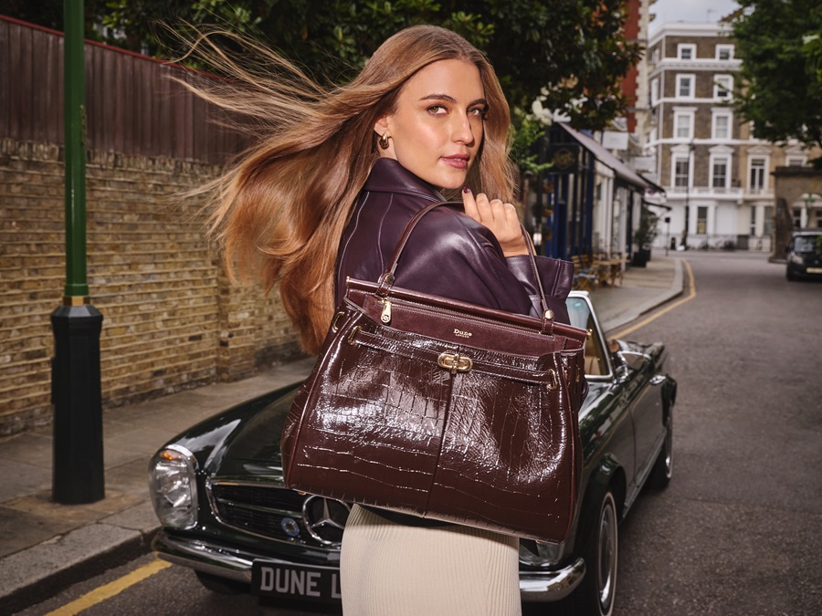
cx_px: 411
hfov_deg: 44.8
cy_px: 308
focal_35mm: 42
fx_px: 997
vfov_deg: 34.3
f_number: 9
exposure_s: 1/320
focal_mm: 53.6
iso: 800
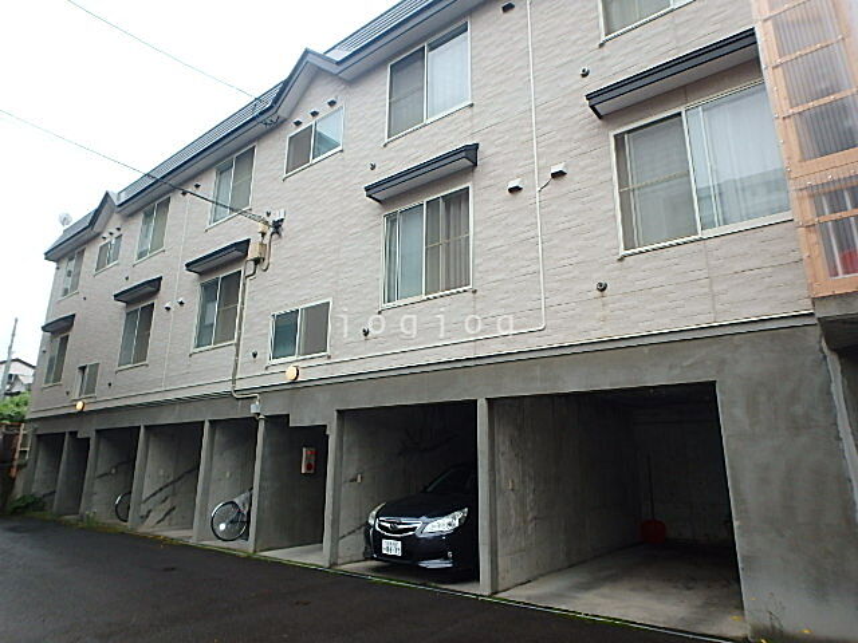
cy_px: 322
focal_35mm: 21
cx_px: 429
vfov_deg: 63.4
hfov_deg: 79.0
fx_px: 521
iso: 125
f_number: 3.5
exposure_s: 1/125
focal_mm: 3.7
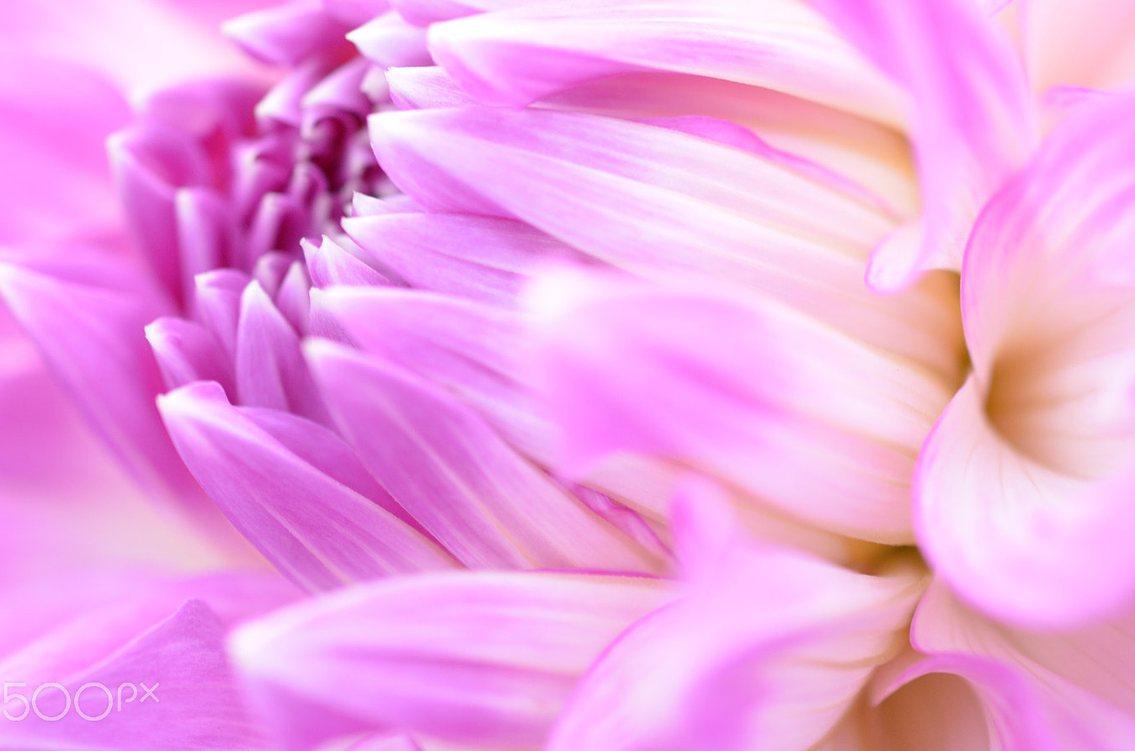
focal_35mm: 89
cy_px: 367
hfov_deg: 22.9
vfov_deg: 15.3
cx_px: 624
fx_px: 2799
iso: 500
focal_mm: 50
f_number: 3.3
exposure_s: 1/125
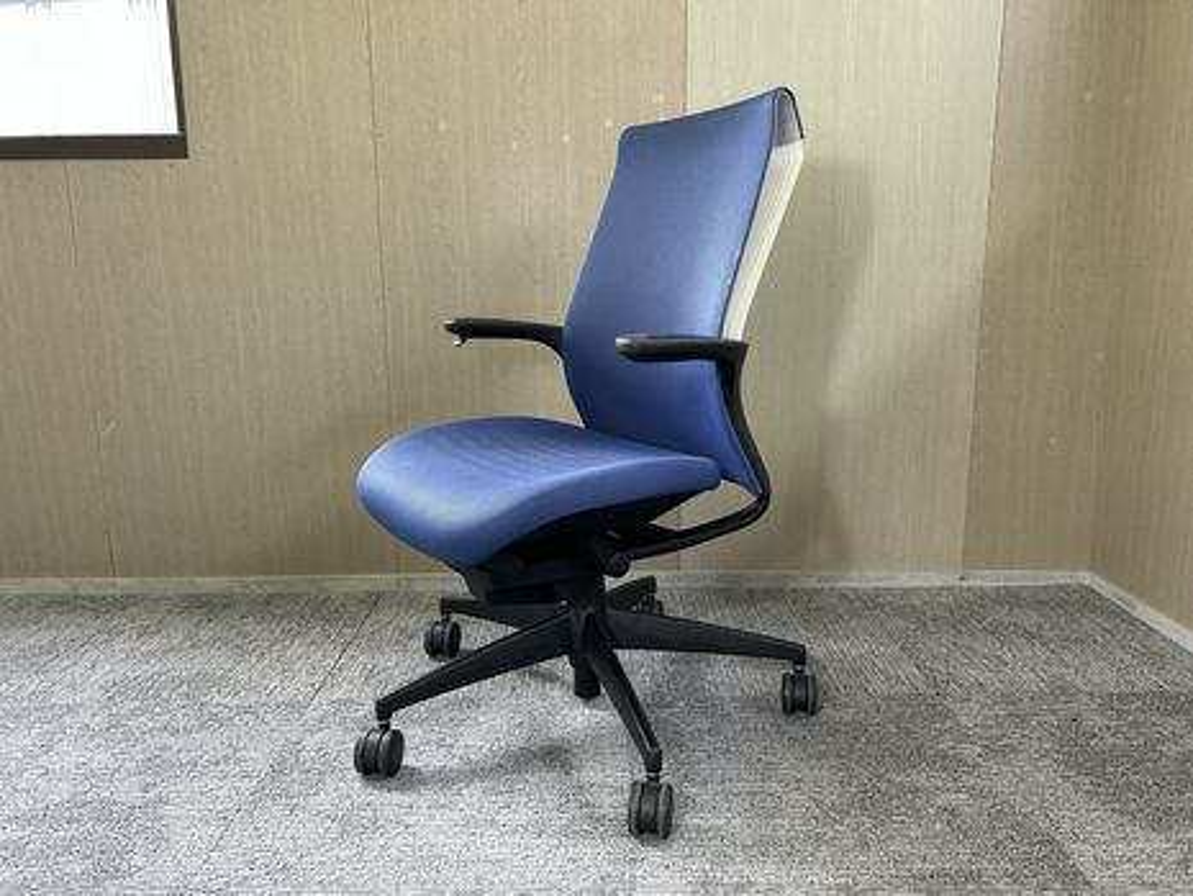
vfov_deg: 53.1
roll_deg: +0.6
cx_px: 596
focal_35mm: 26
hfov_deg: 67.3
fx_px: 896
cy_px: 448
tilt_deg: -11.2
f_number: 1.5
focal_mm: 5.7
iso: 100
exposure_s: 1/100
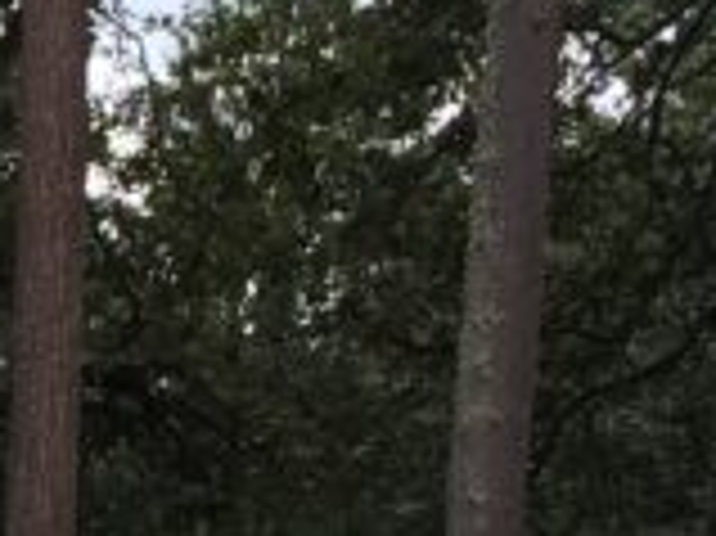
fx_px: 3865
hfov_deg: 9.8
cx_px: -721
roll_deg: -1.4
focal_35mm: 187
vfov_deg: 7.6
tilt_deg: -5.8
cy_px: 1049
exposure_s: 1/350
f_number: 2.2
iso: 32
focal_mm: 4.15
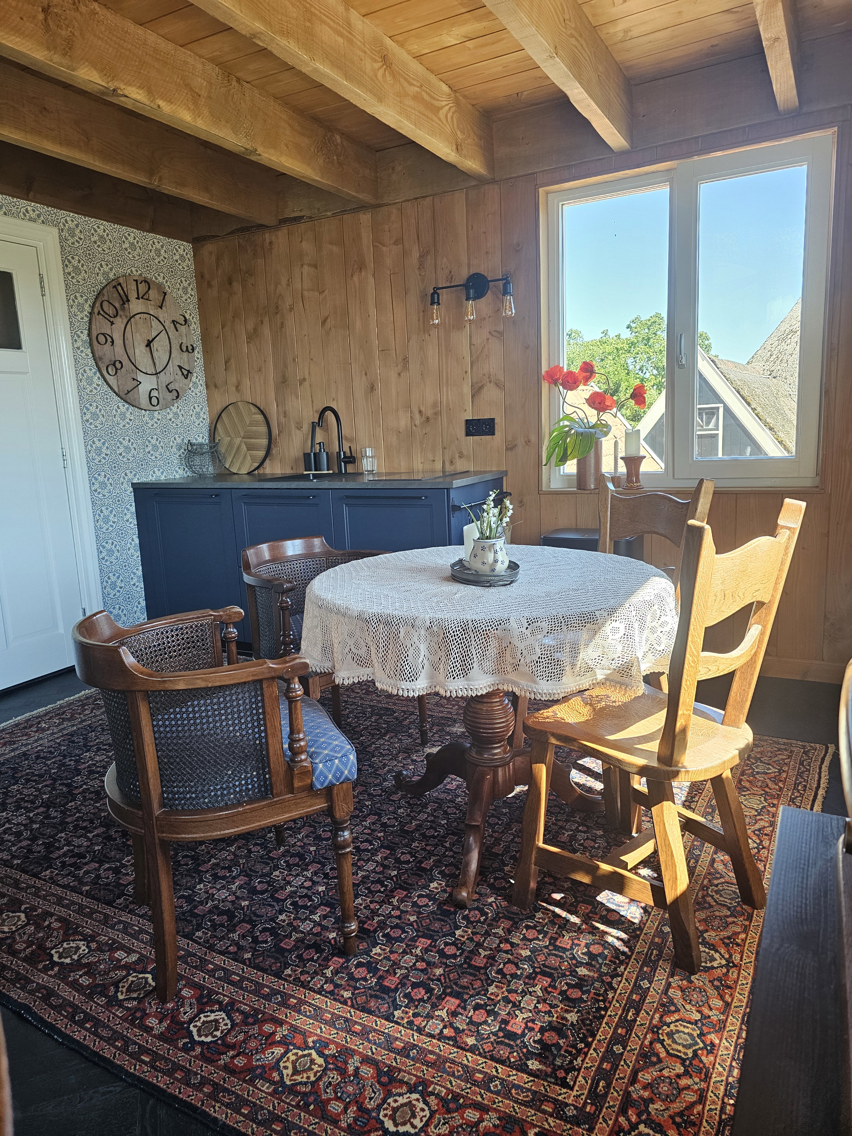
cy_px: 568
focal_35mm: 23
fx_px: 755
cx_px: 426
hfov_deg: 58.9
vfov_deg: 73.9
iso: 160
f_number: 1.7
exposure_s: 1/190
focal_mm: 6.3
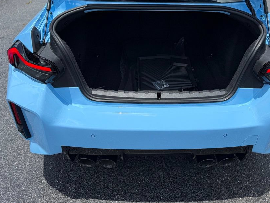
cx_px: 155
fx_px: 234
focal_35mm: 30
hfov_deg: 59.7
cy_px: 77
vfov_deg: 46.4
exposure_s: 1/4673
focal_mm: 6.76
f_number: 1.78
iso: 100
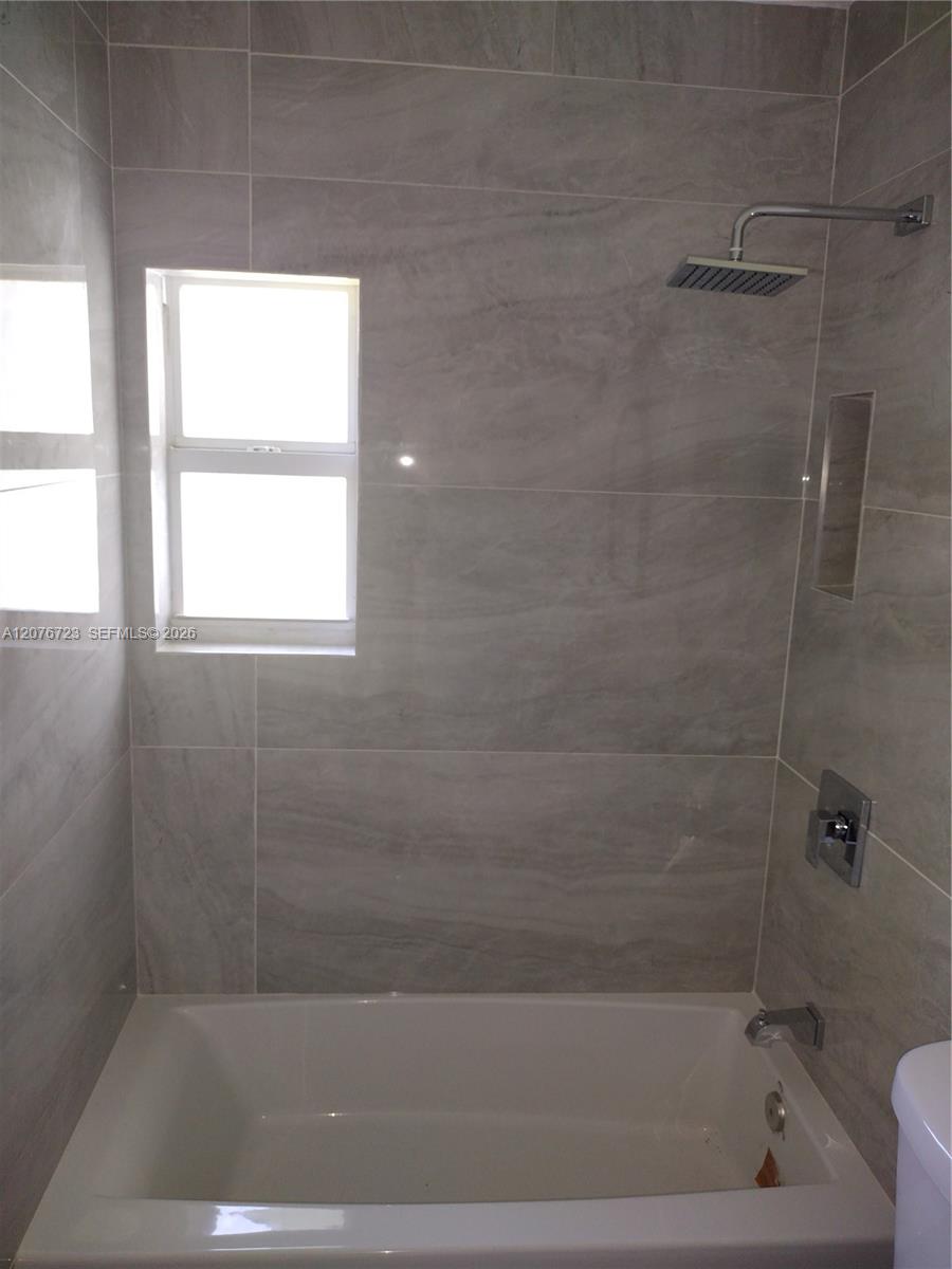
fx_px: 990
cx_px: 476
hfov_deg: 51.4
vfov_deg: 65.3
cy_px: 634
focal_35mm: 27
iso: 176
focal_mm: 4.71
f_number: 1.7
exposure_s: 1/40
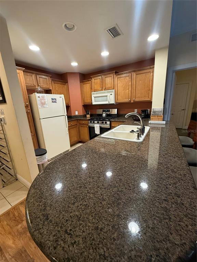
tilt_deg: -12.7
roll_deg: +3.2
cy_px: 131
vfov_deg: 102.1
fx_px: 106
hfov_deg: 85.7
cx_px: 98
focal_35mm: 14
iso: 400
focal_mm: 2.22
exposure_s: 1/60
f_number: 2.2
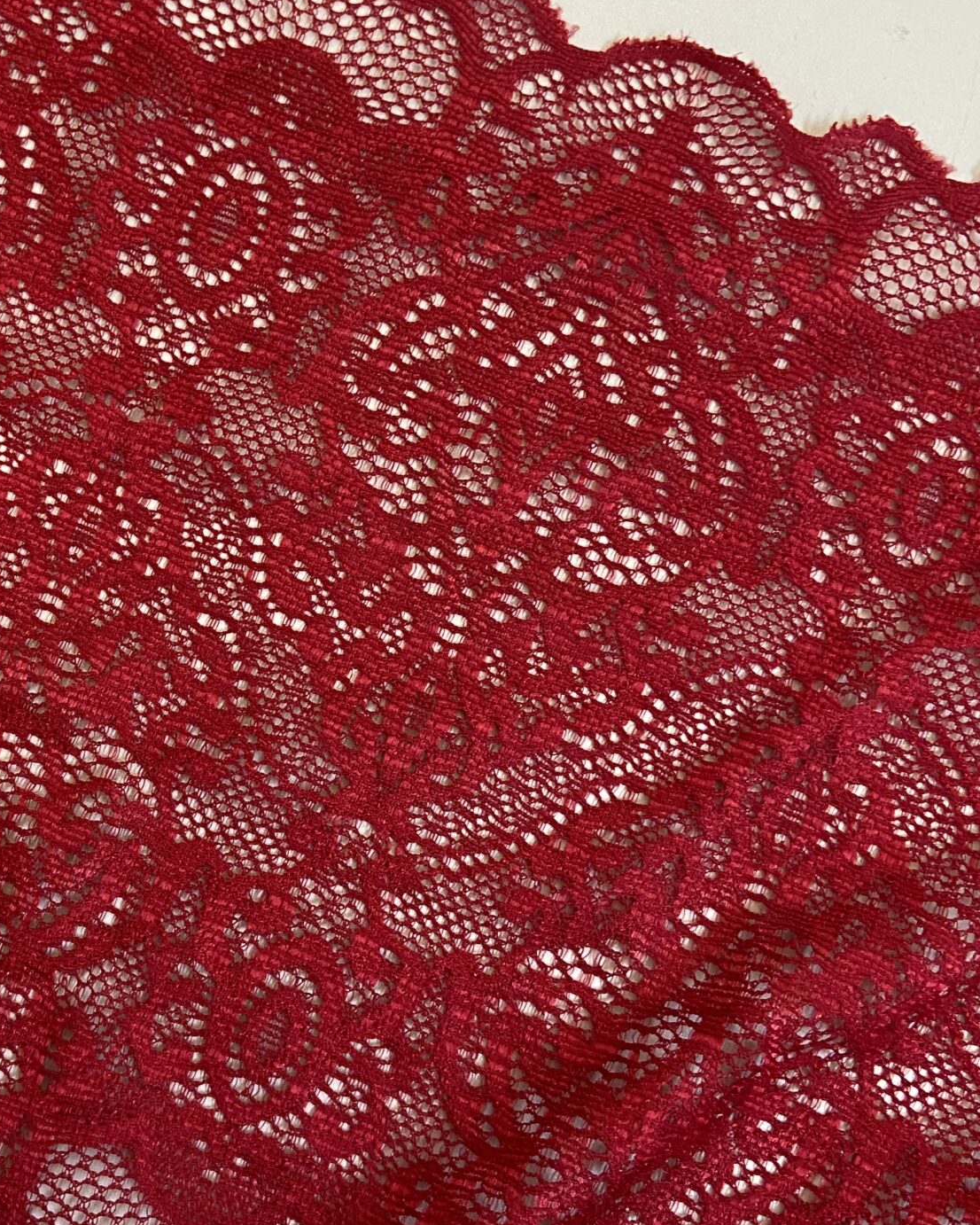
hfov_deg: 31.2
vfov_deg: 39.5
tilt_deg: -83.2
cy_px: 560
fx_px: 1704
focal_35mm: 47
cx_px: 186
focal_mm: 4.25
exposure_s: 1/60
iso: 200
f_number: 1.8
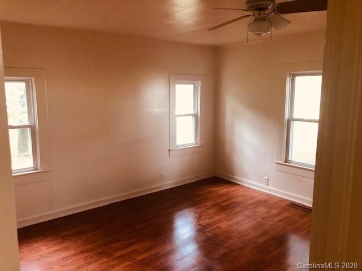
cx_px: 181
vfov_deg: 49.7
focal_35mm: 28
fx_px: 293
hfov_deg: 63.4
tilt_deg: -7.8
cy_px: 136
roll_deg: +0.1
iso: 80
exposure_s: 1/15
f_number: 1.8
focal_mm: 3.99
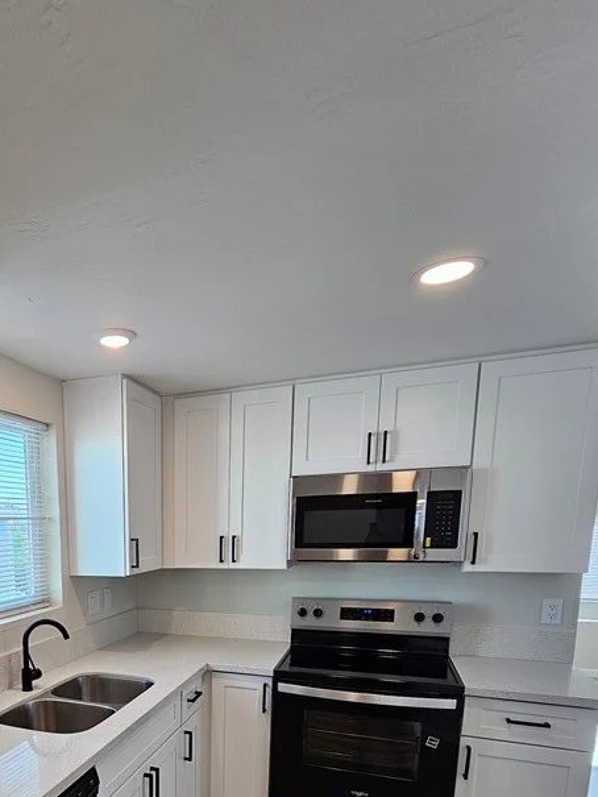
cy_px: 620
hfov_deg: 56.3
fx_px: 507
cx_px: 113
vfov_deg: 70.0
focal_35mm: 22
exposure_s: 1/60
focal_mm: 2.2
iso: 64
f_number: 2.2
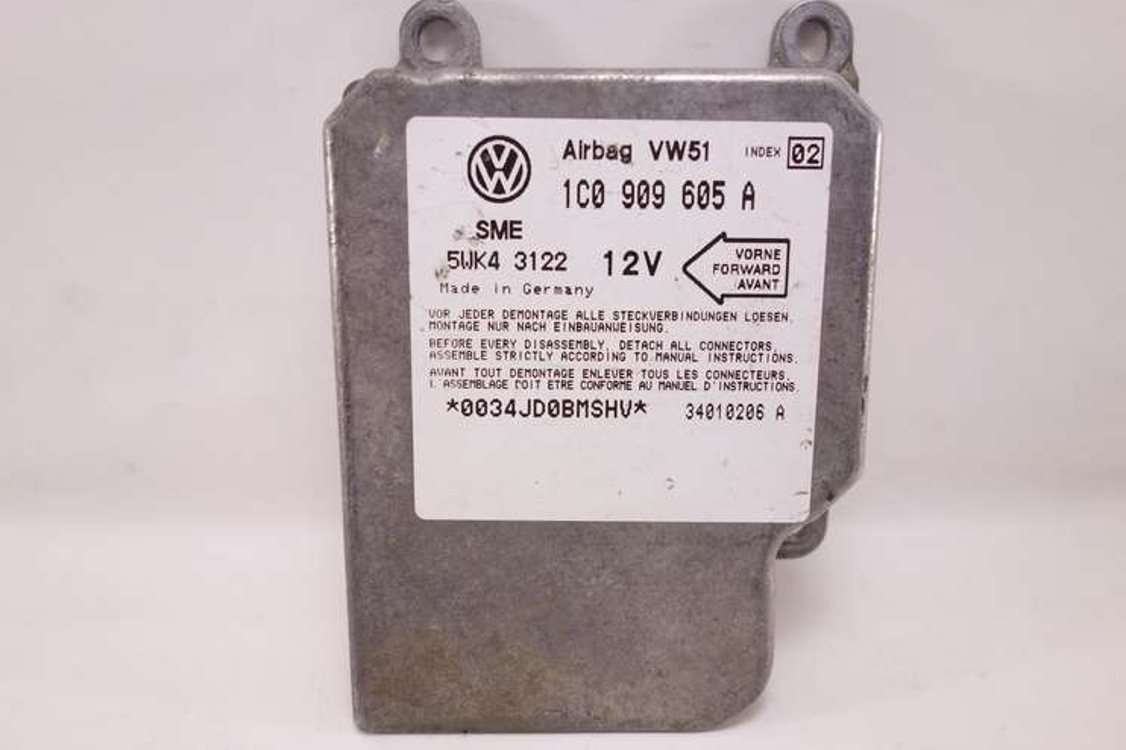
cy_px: 378
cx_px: 581
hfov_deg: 63.7
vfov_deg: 44.9
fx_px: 907
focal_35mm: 29
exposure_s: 1/100
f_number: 2.5
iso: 125
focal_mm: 10.4
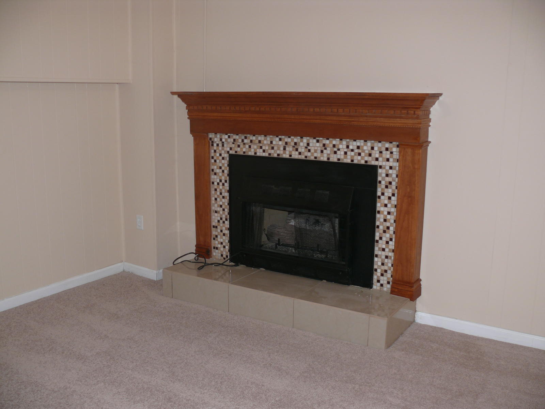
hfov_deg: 52.6
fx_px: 551
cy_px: 204
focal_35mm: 35
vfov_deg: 40.7
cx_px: 272
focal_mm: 7.4
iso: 100
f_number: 2.8
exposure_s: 1/30
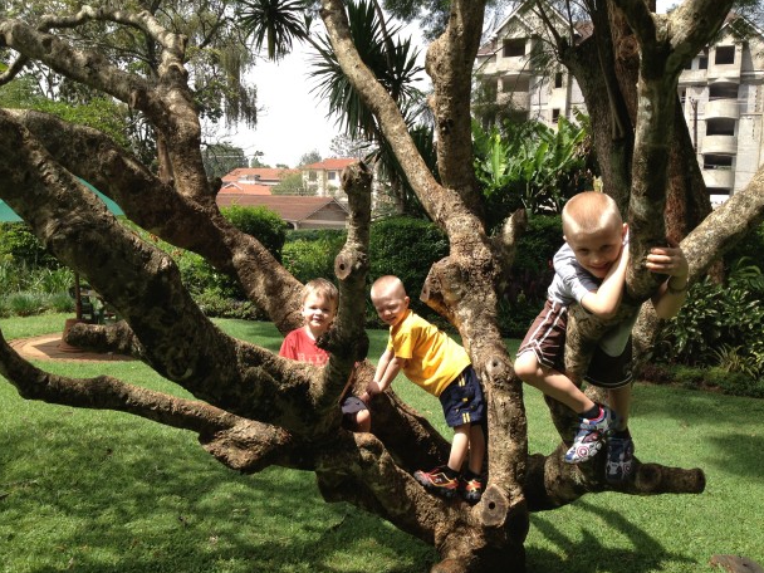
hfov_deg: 51.4
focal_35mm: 36
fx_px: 795
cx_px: 385
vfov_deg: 39.7
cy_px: 288
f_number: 2.4
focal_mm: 4.28
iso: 50
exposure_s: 1/767
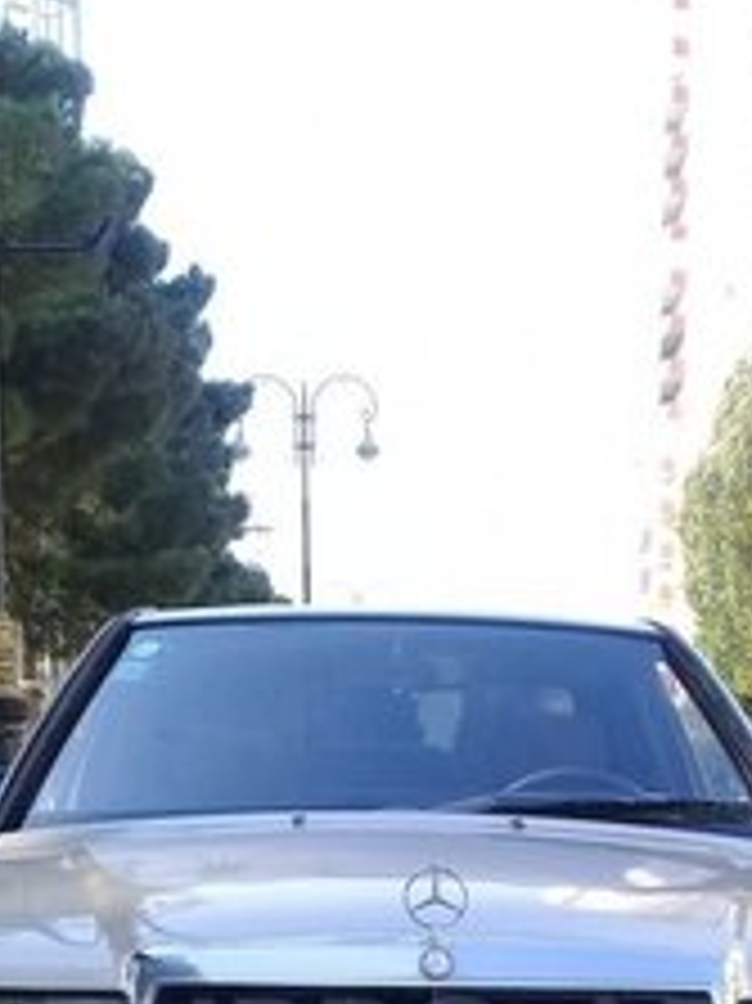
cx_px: 392
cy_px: 1049
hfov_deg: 21.3
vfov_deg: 26.4
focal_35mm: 69
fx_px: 2001
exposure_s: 1/266
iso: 50
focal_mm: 3.3
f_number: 2.2
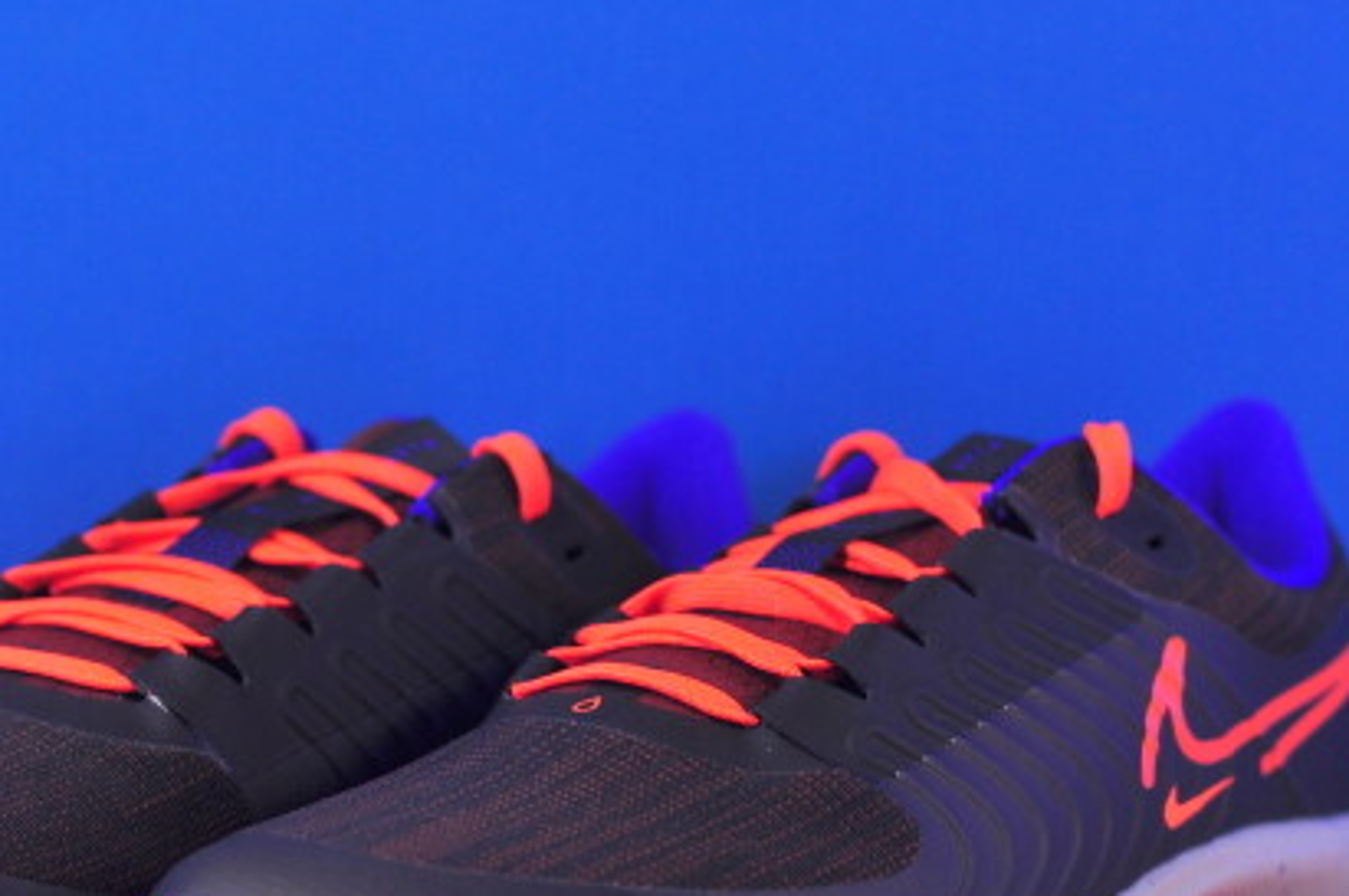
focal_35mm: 146
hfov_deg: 14.1
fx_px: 5464
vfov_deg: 9.4
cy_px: 523
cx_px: 499
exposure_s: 1/320
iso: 250
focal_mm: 50
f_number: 2.8
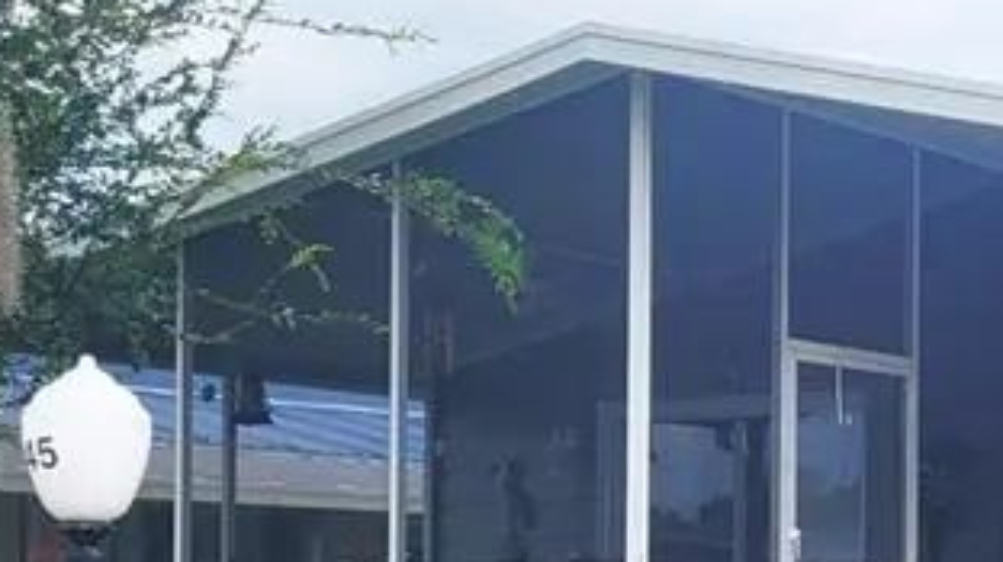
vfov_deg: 12.8
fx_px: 2472
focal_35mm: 93
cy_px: 578
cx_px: 1263
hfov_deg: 21.1
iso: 40
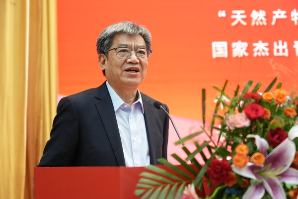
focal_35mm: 65
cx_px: 149
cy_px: 100
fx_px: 538
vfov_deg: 20.9
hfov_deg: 31.0
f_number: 4
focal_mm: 65
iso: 3200
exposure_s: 1/160
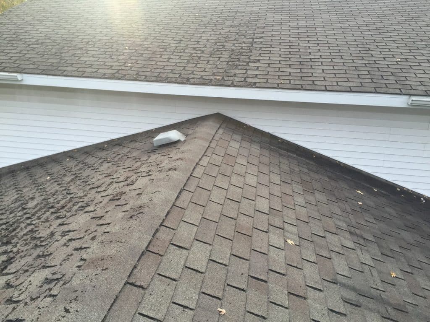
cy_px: 161
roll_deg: -2.7
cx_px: 215
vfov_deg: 48.2
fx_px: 360
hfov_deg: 61.7
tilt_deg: -20.0
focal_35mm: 29
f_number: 2.2
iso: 32
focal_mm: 4.15
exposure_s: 1/173
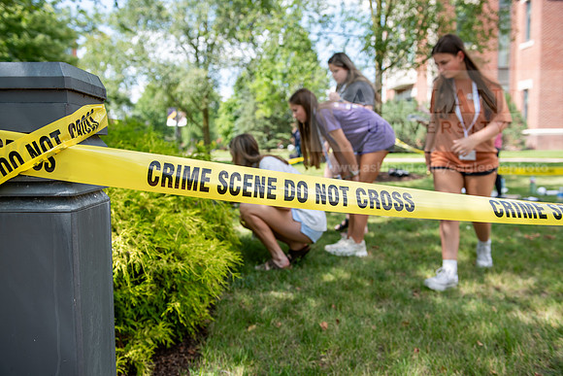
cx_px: 282
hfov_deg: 60.3
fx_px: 485
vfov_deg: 42.3
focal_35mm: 31
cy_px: 188
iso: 160
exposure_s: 1/400
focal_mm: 31
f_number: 3.5
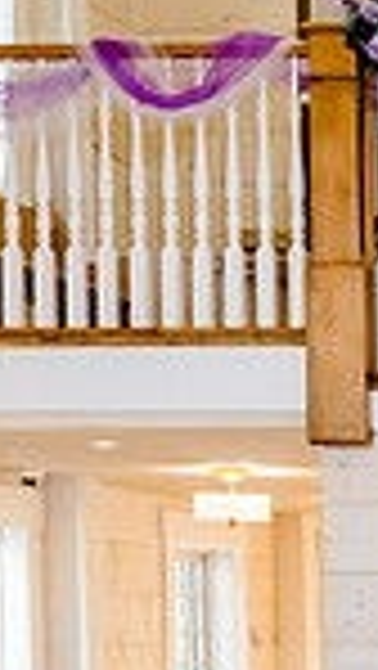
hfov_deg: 7.7
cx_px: 1156
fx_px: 2419
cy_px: 737
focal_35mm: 136
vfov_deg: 15.4
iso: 2500
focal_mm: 32
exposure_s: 1/200
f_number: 6.3
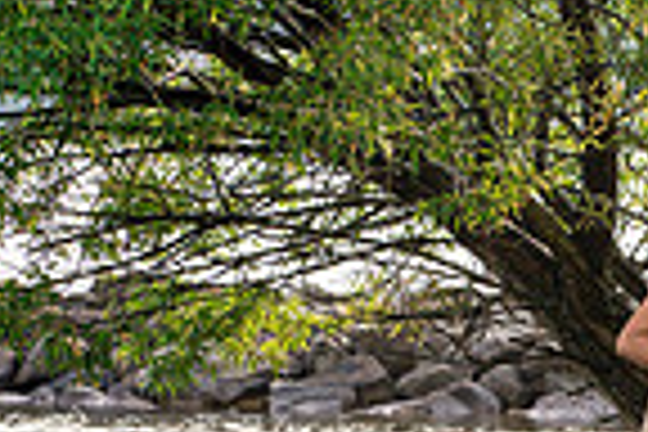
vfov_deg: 3.9
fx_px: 6372
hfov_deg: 5.7
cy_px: 394
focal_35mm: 354
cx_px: 1274
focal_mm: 85
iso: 800
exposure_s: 1/320
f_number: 8
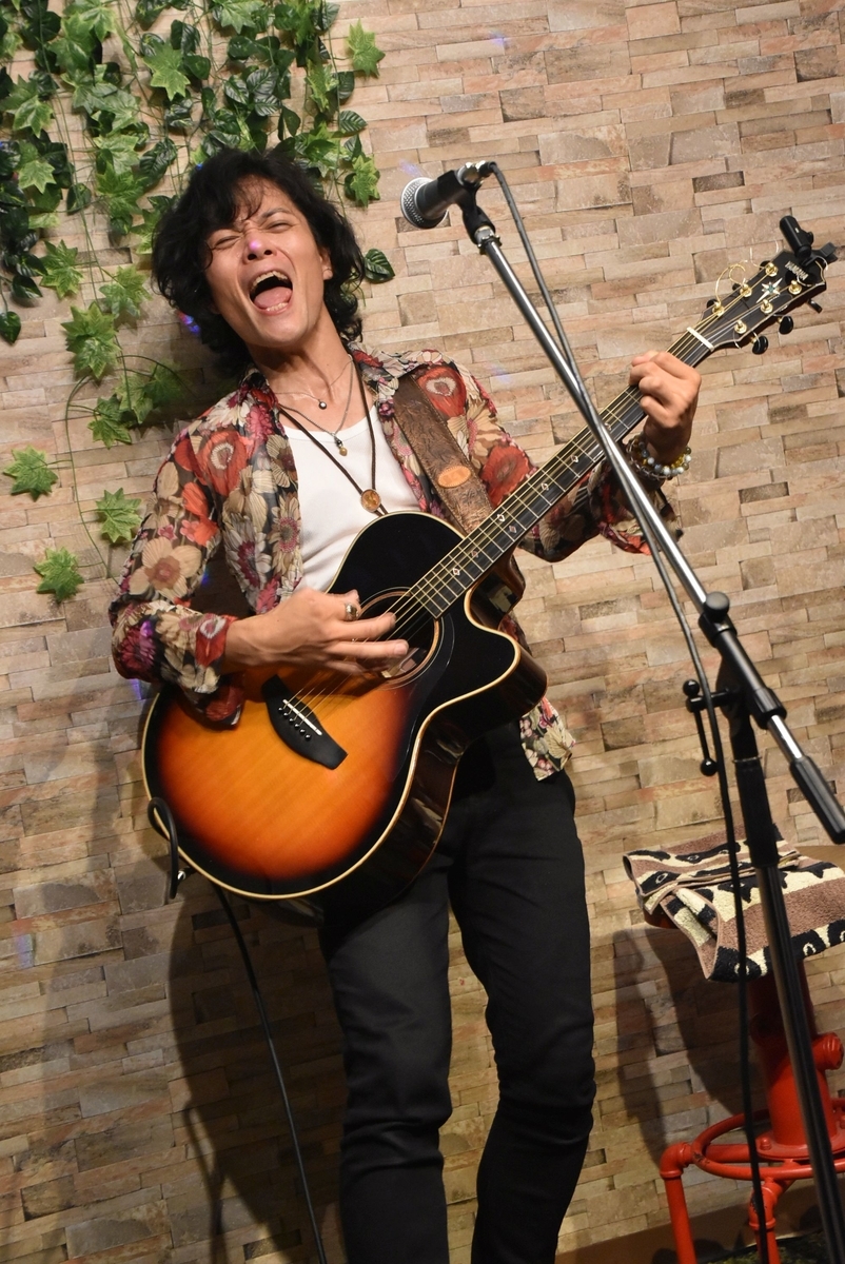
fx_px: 2320
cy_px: 632
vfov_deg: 30.5
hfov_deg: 20.6
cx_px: 422
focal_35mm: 66
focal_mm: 44
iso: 3200
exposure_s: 1/60
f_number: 4.8
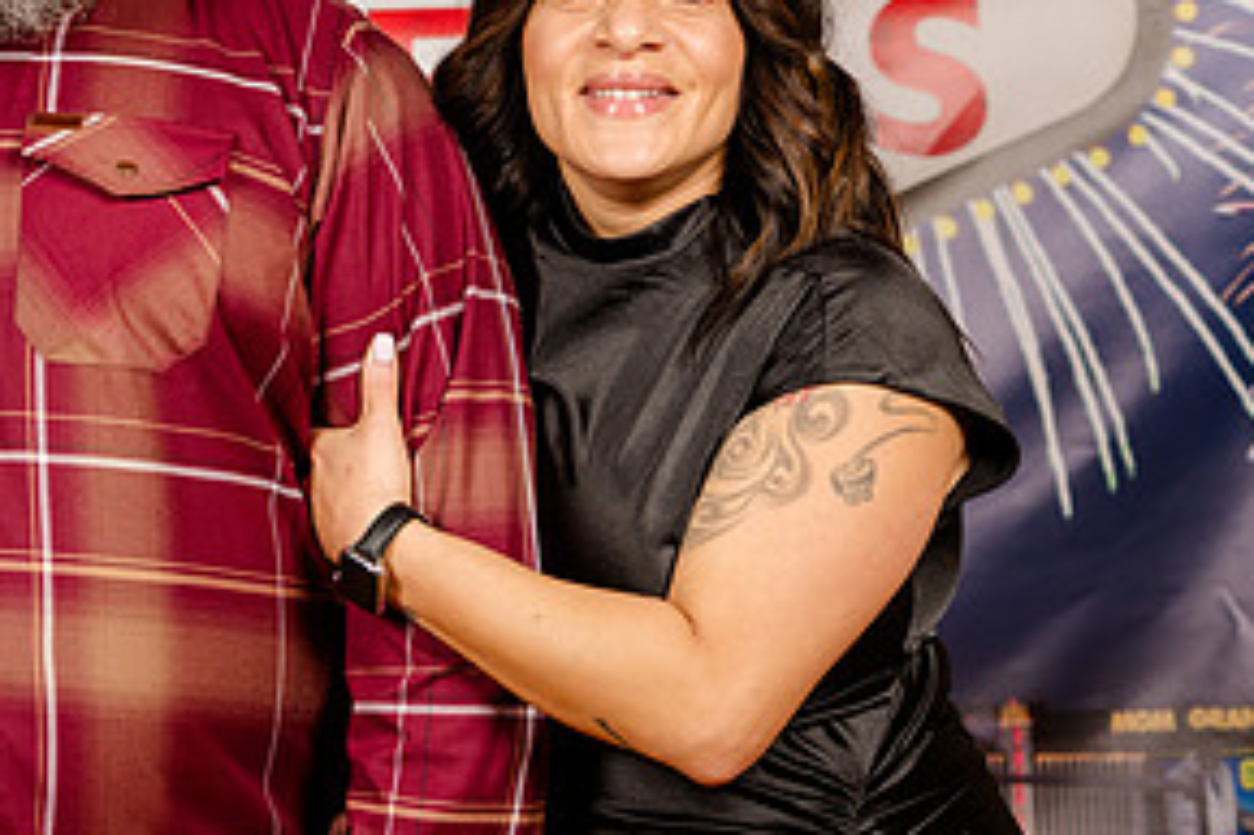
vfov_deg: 9.1
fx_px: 5222
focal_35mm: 150
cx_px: 298
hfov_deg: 13.6
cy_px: 270
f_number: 4
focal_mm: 75
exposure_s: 1/125
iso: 250
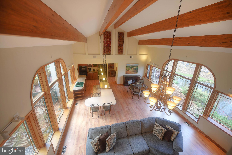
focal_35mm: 14
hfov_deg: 104.3
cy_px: 78
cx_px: 116
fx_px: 90
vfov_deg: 81.2
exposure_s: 1/200
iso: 500
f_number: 2.8
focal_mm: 14
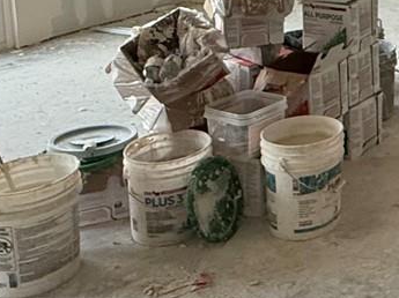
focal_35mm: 65
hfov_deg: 25.2
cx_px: 538
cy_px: -94
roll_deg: +0.4
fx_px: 748
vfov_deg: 20.5
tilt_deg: -5.6
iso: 250
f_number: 2.2
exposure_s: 1/99
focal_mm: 2.22
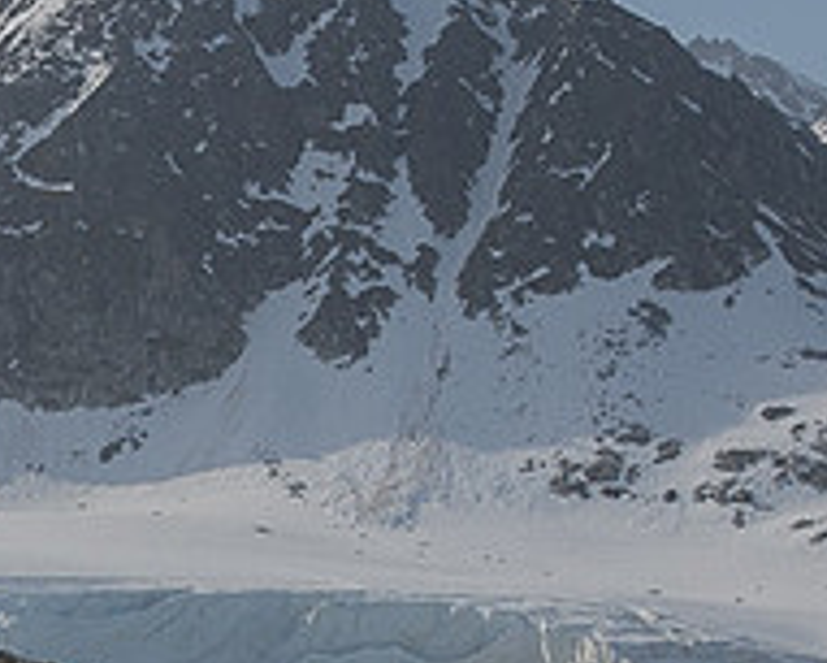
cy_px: 542
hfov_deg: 8.6
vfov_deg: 7.0
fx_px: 5436
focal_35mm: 222
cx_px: -156
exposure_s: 1/3200
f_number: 7.1
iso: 640
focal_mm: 78
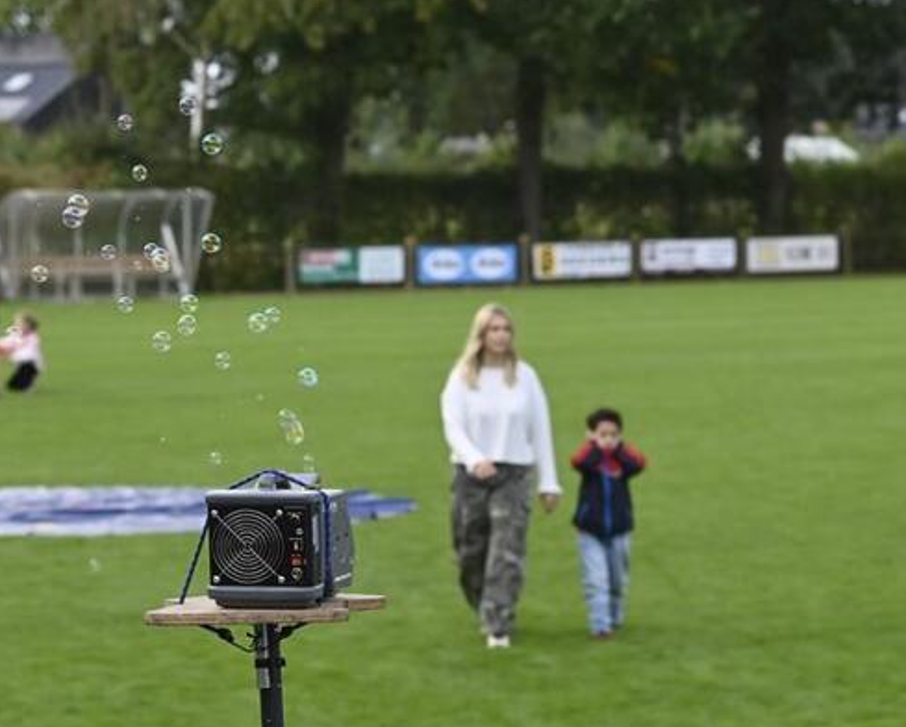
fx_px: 5099
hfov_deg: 10.1
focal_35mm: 190
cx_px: 230
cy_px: 366
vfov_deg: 8.1
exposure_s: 1/500
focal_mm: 100
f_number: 6.3
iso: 400
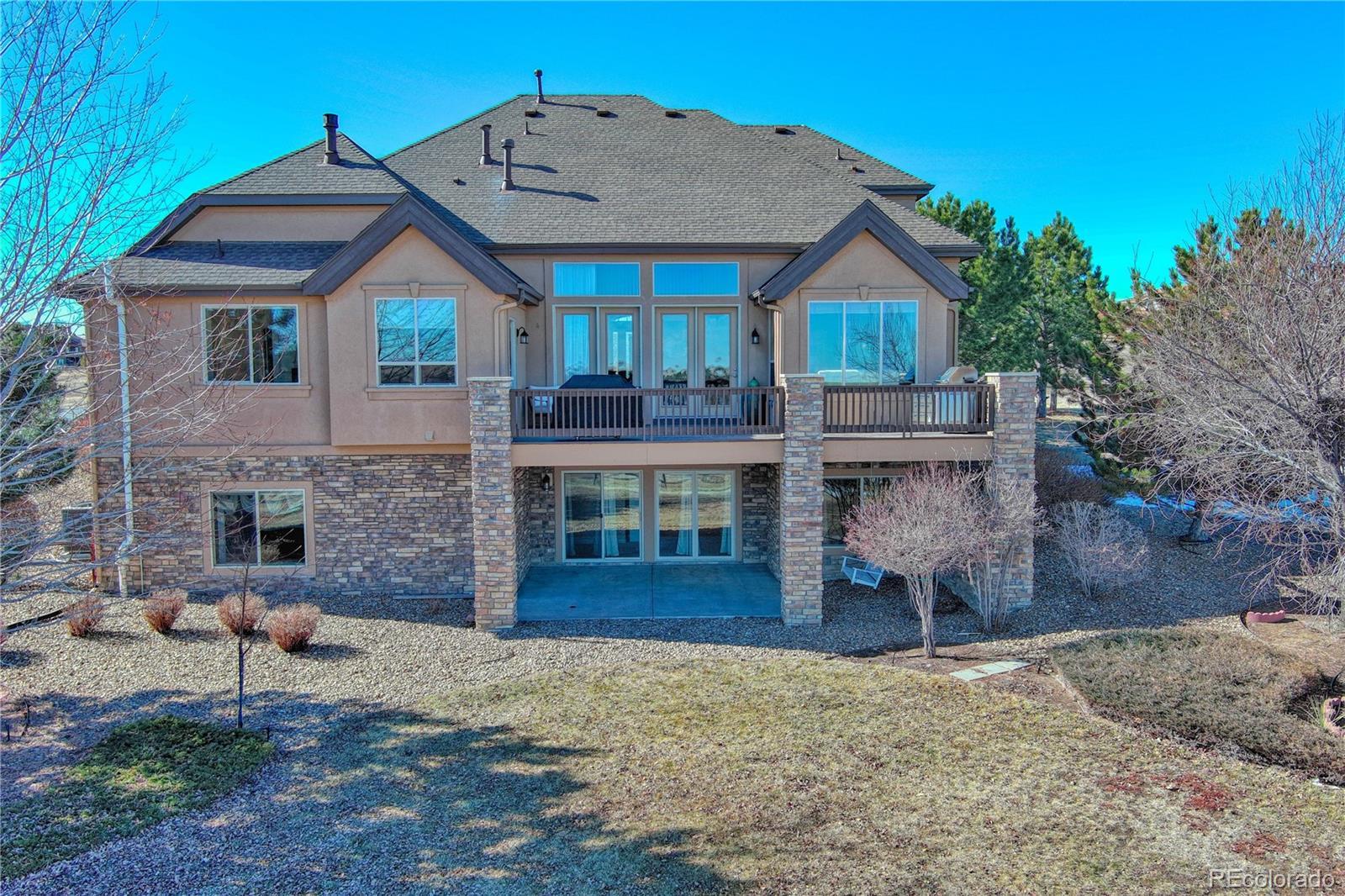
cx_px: 672
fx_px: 1083
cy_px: 448
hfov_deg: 63.7
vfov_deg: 44.9
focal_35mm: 29
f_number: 2.8
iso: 100
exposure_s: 1/737
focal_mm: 10.6
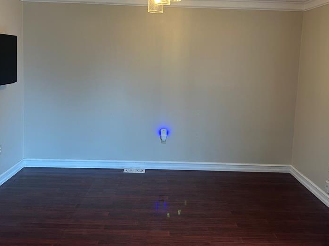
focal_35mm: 38
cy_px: 98
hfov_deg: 49.0
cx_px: 170
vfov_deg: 37.5
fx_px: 361
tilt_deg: -6.4
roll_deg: -2.0
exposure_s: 1/60
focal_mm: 5.7
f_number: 1.5
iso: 100
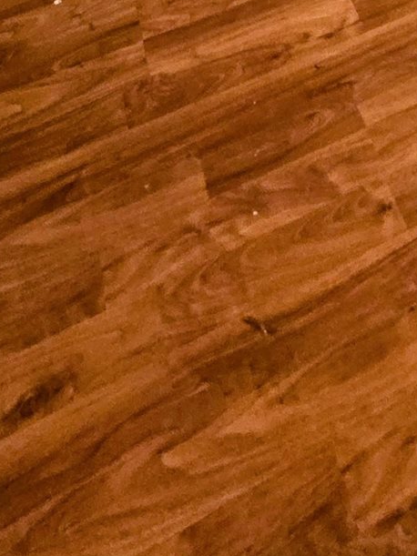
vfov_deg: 21.4
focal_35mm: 49
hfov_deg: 28.6
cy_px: -480
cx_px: 371
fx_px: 787
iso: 1250
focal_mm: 2.2
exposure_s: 1/60
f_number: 1.9
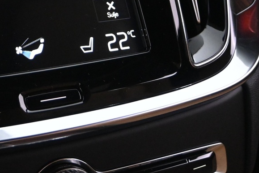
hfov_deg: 22.6
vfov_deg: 15.3
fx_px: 604
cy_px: -66
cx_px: -36
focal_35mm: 84
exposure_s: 1/25
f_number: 3.8
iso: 3200
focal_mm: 20
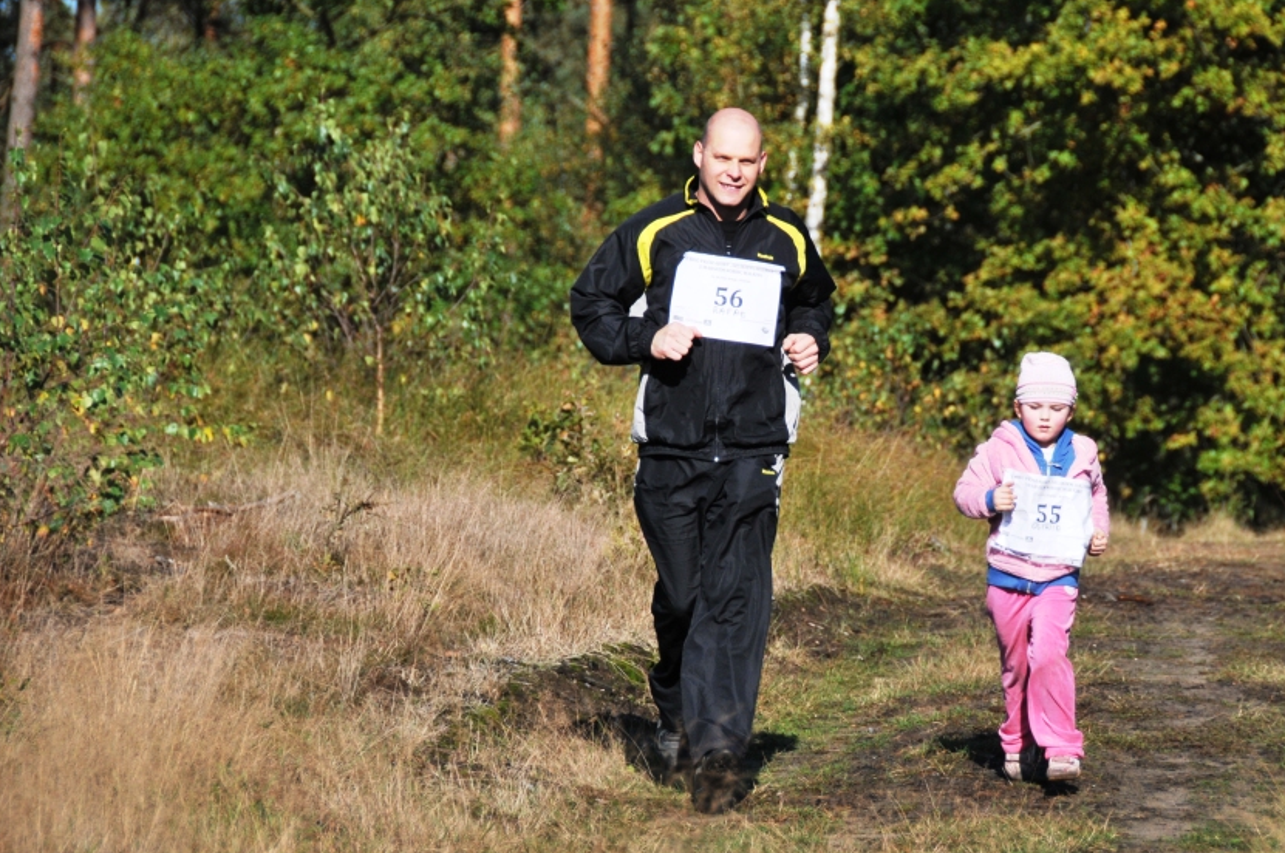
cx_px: 789
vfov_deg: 5.5
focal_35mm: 250
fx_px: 8899
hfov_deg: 8.3
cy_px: 434
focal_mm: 135
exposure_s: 1/2000
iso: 320
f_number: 5.6
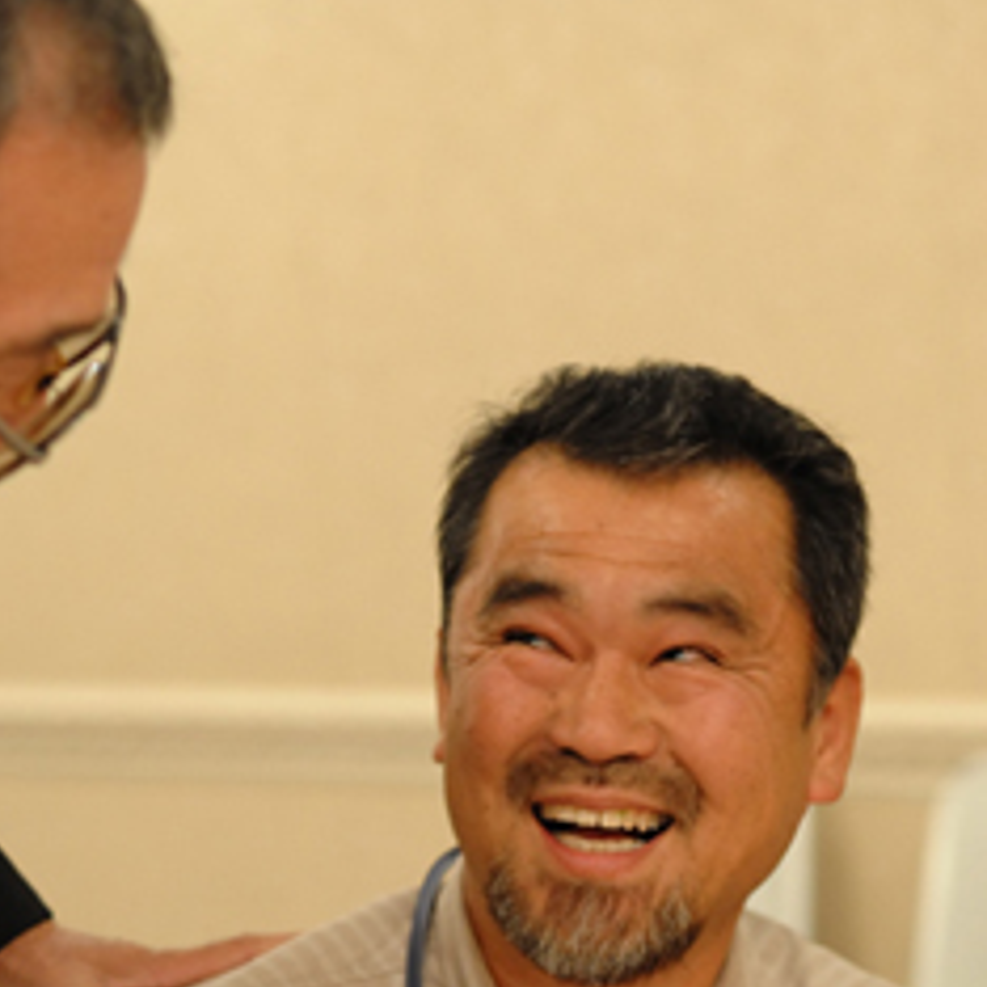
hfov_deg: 15.0
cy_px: 827
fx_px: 3742
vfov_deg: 14.9
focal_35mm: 116
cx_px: 531
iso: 1800
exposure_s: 1/100
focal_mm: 50
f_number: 2.8
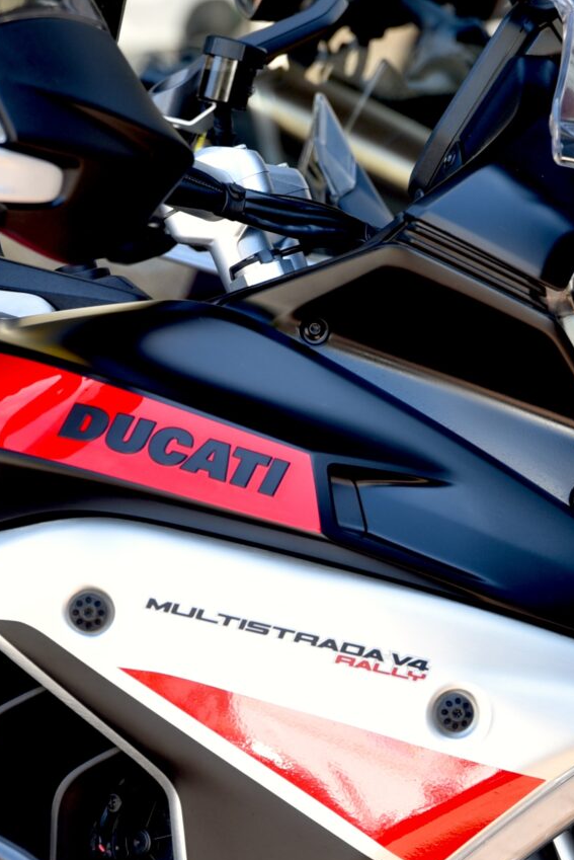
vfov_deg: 10.9
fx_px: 4467
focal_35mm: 187
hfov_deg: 7.4
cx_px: 317
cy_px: 858
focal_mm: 62
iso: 100
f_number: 4
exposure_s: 1/60
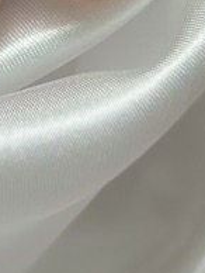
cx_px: -486
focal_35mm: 346
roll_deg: -11.2
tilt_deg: -33.2
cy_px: -300
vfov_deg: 5.6
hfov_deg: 4.1
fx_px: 2726
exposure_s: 1/571
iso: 80
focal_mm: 6.86
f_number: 1.78
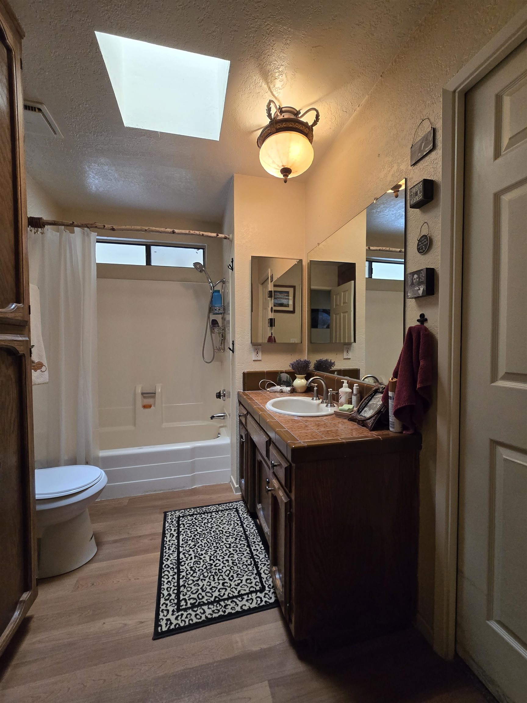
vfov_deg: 106.2
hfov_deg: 89.9
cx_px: 264
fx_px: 264
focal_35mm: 13
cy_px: 352
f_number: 2.2
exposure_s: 1/60
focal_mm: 2.2
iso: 320
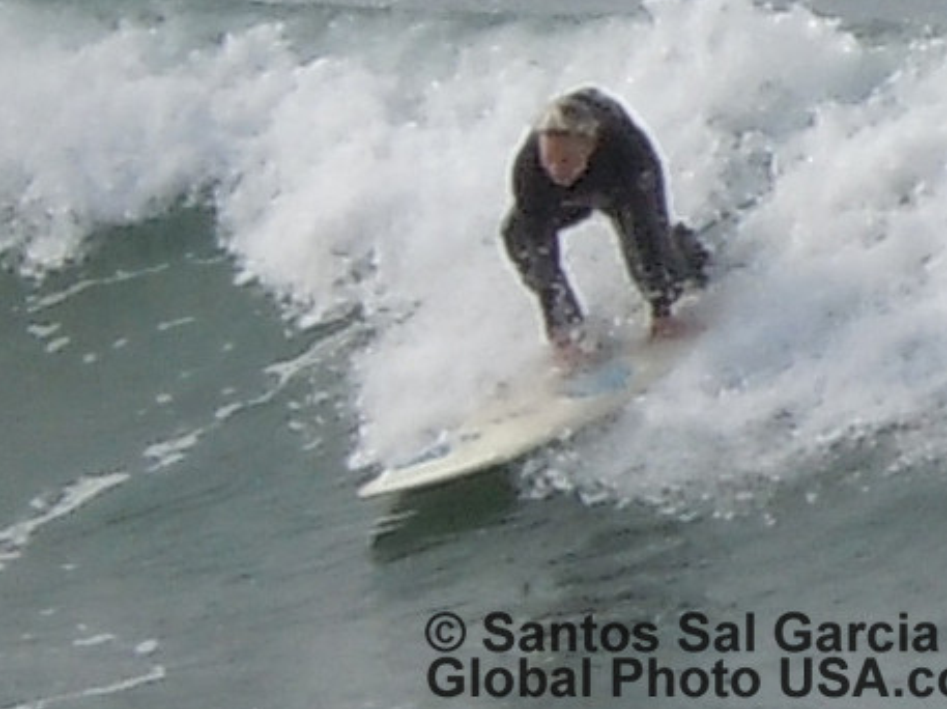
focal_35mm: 249
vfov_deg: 6.0
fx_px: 6807
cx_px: 468
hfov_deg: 8.0
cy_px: 312
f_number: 5.6
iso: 100
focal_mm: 35
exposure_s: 1/640
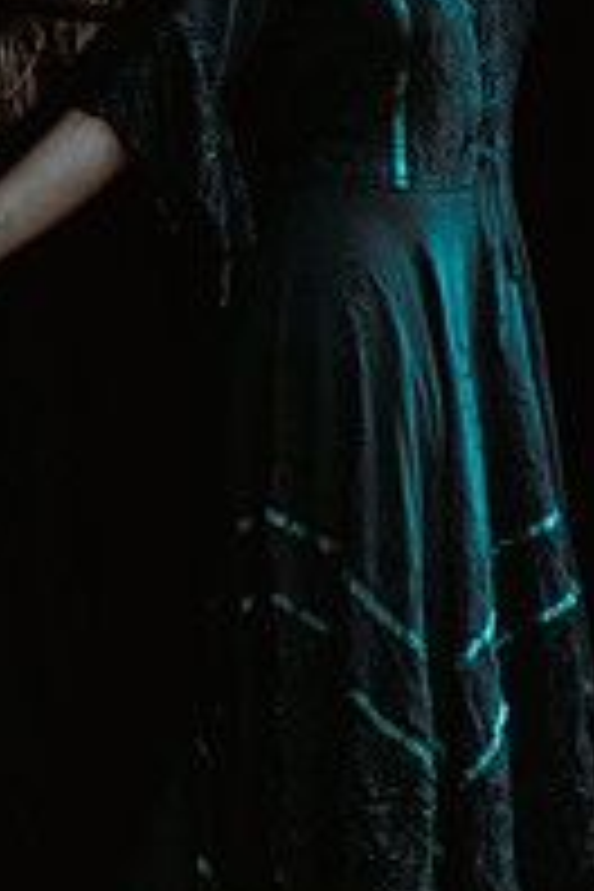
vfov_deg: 24.7
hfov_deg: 16.6
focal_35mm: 82
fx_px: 2029
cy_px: 382
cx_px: 144
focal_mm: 24
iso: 400
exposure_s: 1/60
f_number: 5
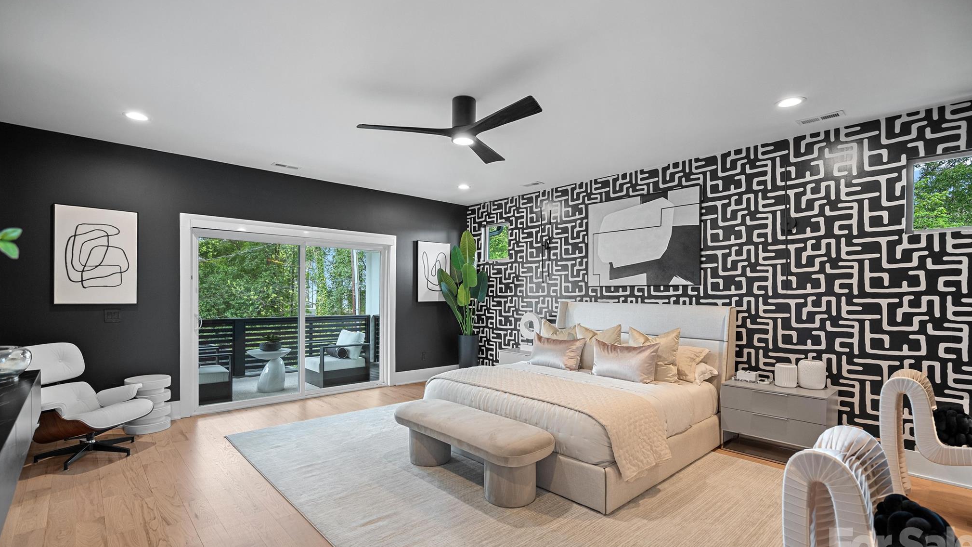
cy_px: 293
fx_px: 438
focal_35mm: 17
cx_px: 490
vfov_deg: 63.9
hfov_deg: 95.9
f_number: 4
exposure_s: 1/5
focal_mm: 16
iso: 400
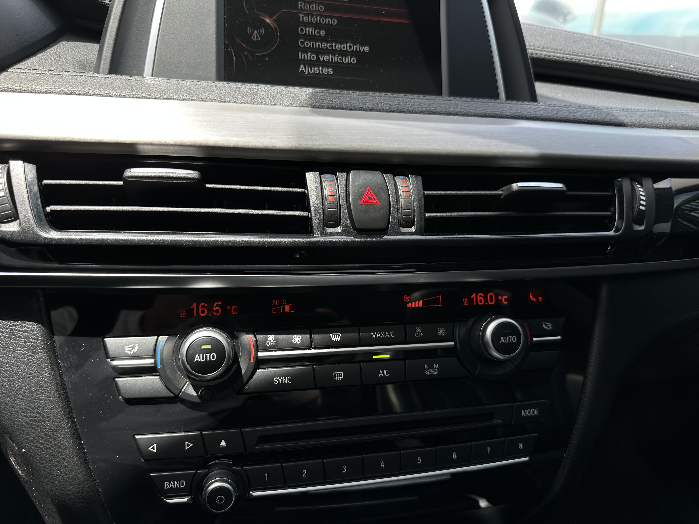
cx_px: 350
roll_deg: -6.2
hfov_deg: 71.6
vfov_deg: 56.8
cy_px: 262
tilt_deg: -16.0
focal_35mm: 24
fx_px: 485
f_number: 1.78
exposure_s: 1/240
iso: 80
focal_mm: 6.86
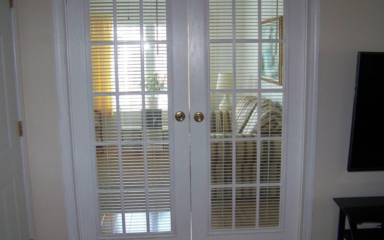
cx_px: 194
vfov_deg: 29.8
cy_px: 142
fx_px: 450
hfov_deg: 46.2
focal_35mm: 43
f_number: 2.8
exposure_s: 1/30
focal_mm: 5.85
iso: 200
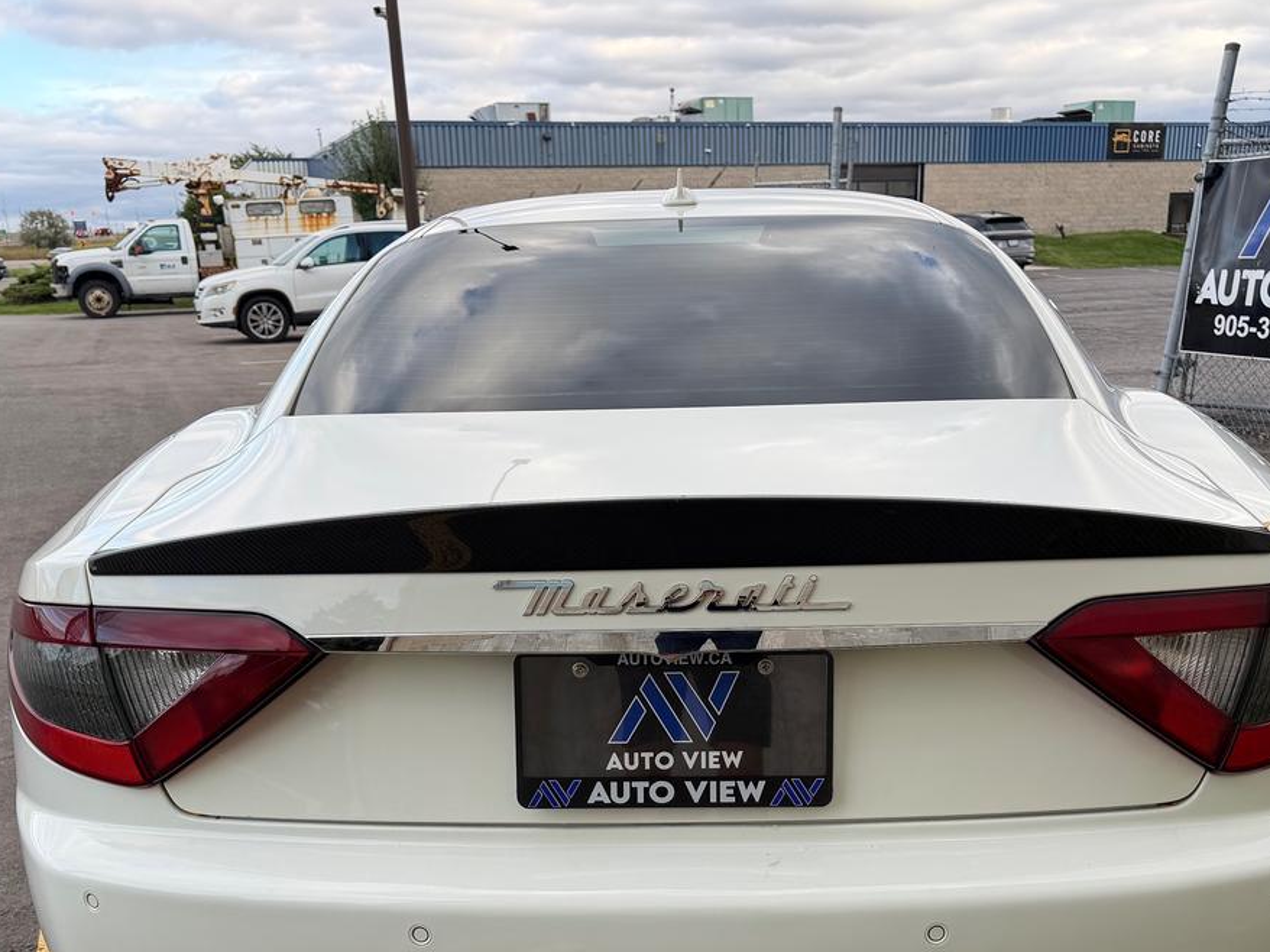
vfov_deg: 40.0
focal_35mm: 35
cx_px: 655
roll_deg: +1.4
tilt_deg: -17.4
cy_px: 663
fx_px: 1284
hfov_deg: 52.6
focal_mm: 6.76
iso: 80
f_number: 1.78
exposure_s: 1/920
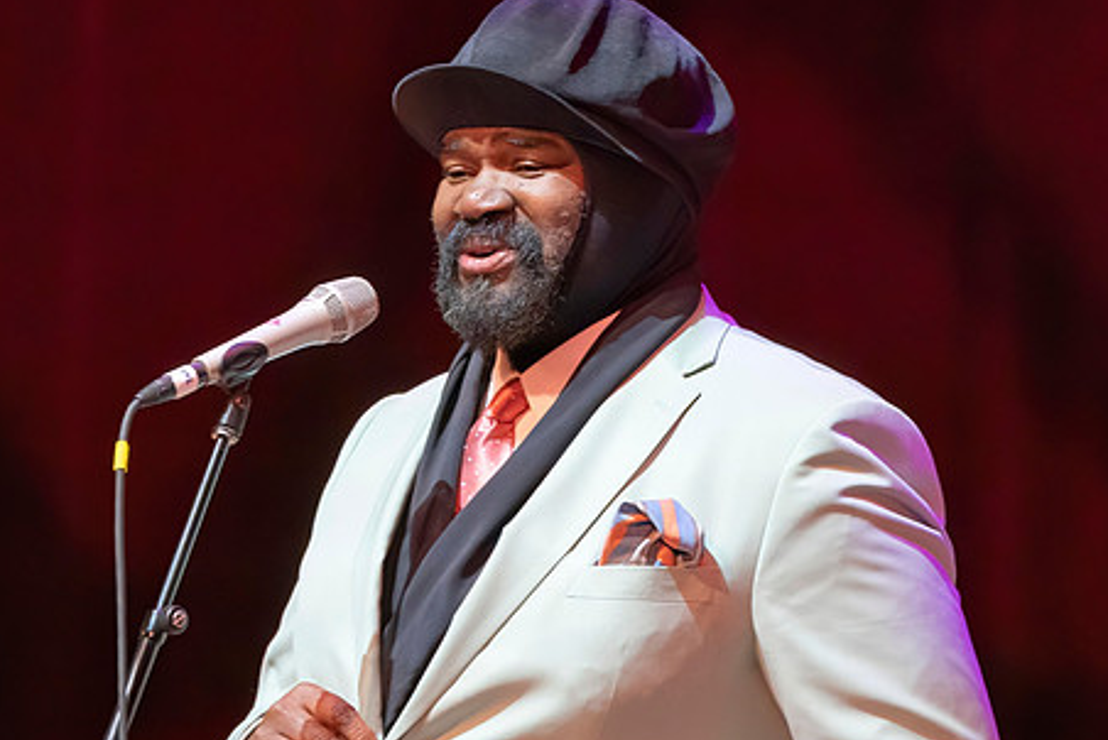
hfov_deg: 2.7
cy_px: 634
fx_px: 23621
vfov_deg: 1.8
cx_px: 400
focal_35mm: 767
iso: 5000
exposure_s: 1/320
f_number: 5.6
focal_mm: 348
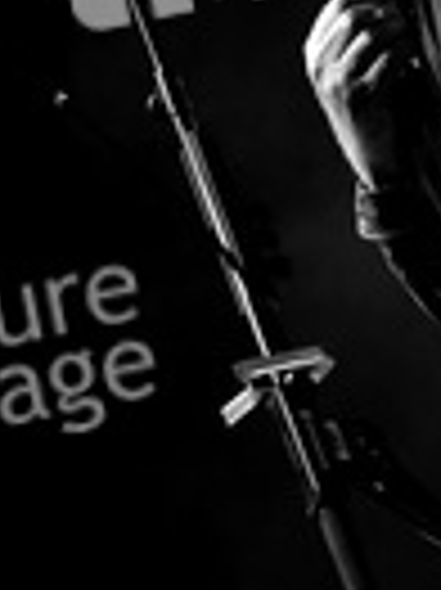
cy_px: 149
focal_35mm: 300
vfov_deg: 6.6
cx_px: 416
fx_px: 5104
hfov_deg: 4.9
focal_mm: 102
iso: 400
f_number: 3.2
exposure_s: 1/320
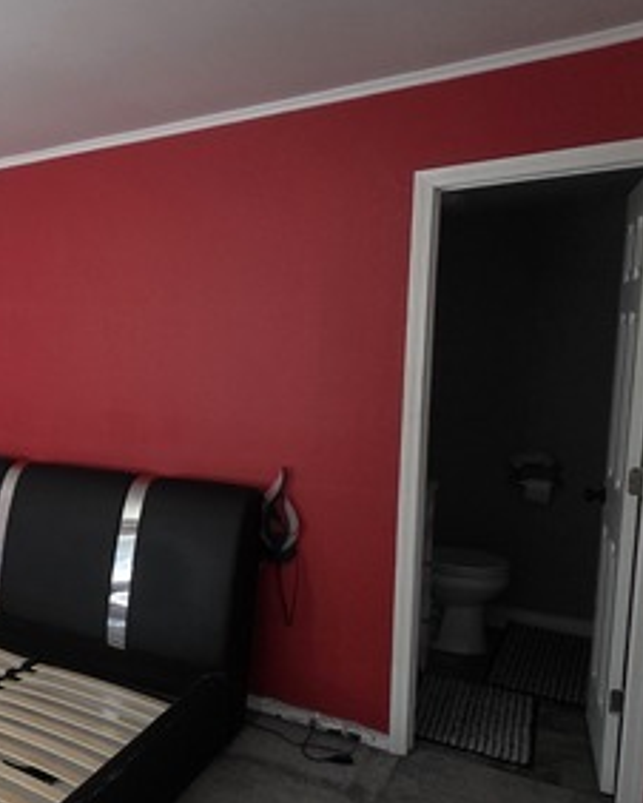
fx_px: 713
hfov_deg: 42.6
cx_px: 14
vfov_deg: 58.6
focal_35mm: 30
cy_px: 437
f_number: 1.9
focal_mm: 2.2
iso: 1000
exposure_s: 1/60
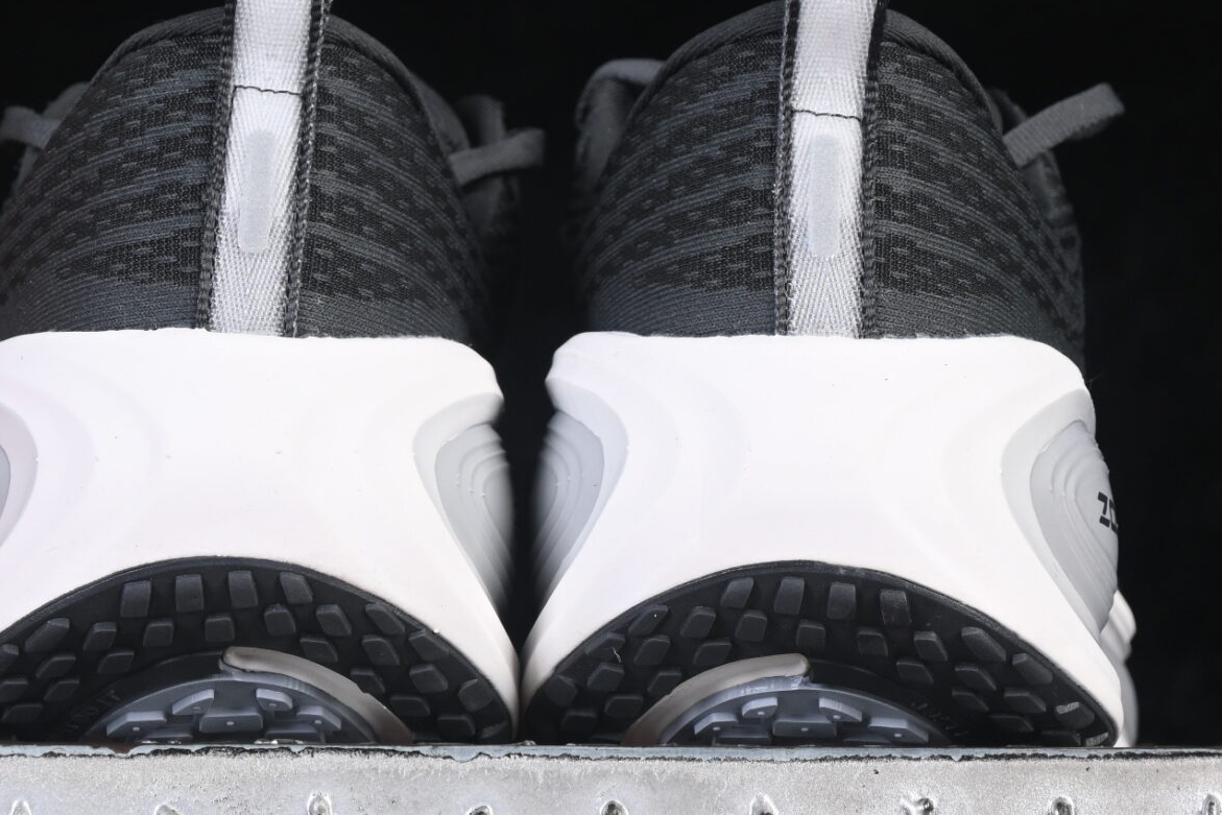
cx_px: 500
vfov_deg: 8.4
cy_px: 194
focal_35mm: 164
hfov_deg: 12.5
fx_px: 5567
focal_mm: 50
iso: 160
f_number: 6.3
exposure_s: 1/60
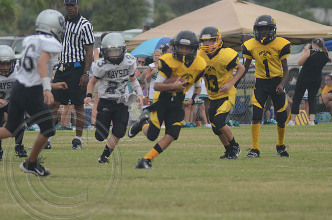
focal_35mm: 480
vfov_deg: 2.9
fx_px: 4417
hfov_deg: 4.3
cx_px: 166
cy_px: 110
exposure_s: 1/800
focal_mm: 320
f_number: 5.6
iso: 400
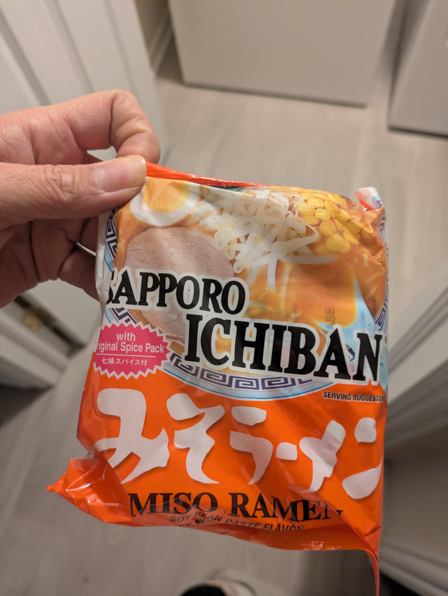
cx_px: 224
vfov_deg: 69.4
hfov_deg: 54.9
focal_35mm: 25
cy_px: 298
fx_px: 431
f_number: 1.89
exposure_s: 1/24
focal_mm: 5.43
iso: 548
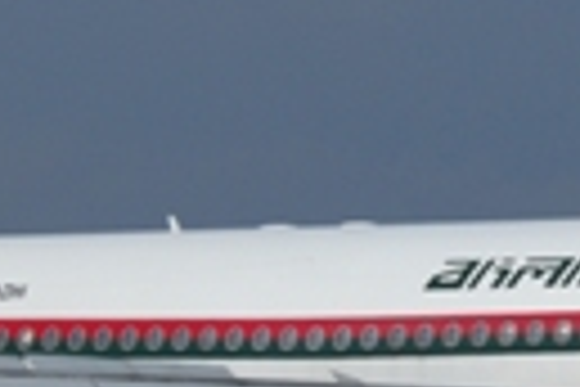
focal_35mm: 973
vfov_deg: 1.4
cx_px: 553
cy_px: 310
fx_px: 15675
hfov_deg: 2.1
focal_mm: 122
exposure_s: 1/1500
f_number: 8
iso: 160
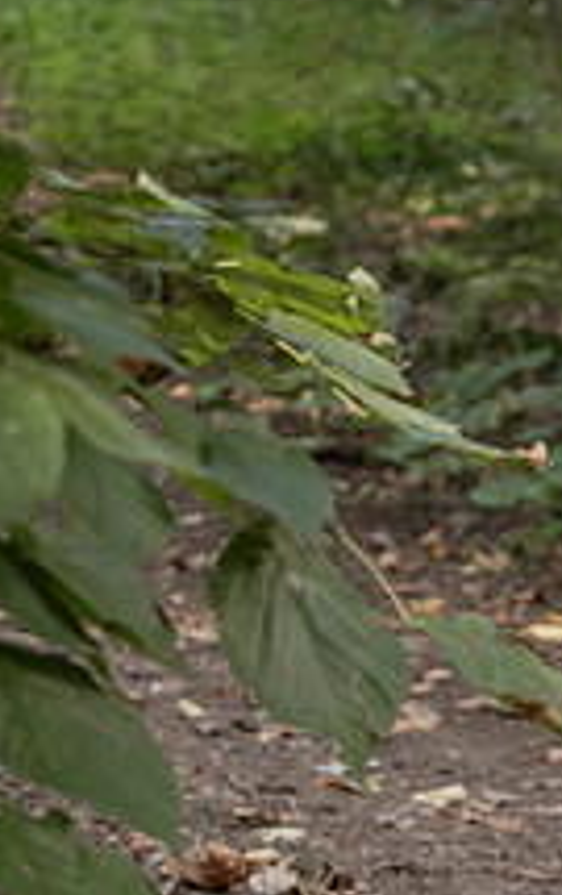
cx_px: 970
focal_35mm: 192
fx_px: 4690
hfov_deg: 6.7
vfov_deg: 10.9
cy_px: 637
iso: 1600
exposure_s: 1/320
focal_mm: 70
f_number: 4.5
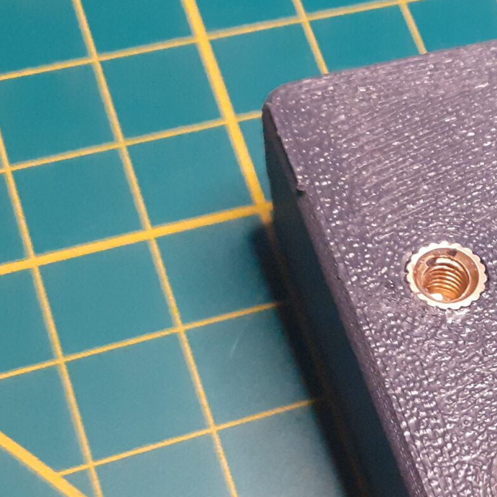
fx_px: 1267
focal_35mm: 78
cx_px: 696
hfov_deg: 19.9
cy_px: 351
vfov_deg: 22.1
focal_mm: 3.6
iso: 250
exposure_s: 1/25
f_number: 1.9
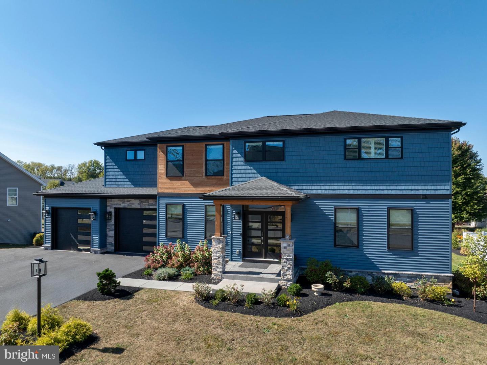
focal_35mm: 24
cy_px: 182
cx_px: 244
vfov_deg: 56.8
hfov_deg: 71.6
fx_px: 337
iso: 100
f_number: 7.1
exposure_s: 1/240
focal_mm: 12.29
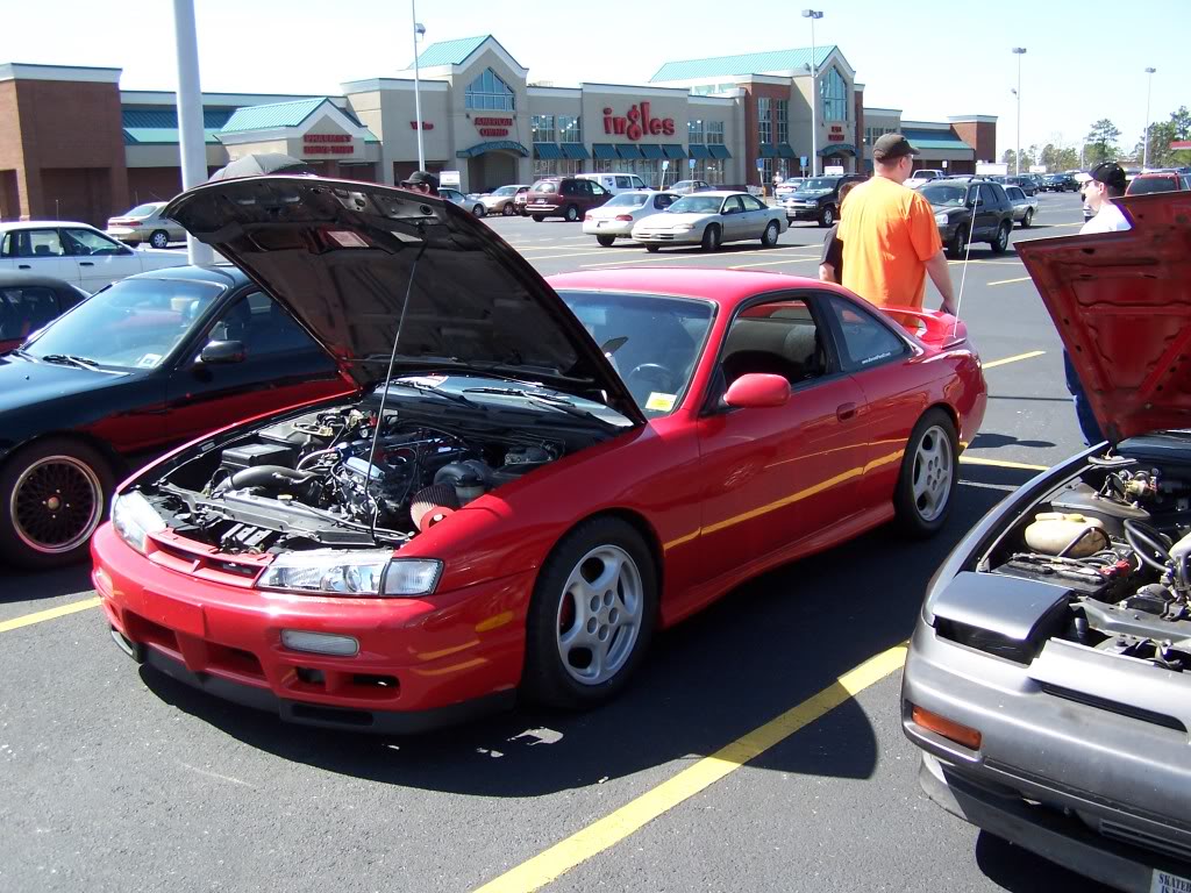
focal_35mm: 38
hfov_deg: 49.0
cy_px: 446
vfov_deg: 37.7
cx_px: 596
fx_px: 1307
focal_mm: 6.3
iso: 80
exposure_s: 1/500
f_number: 2.8
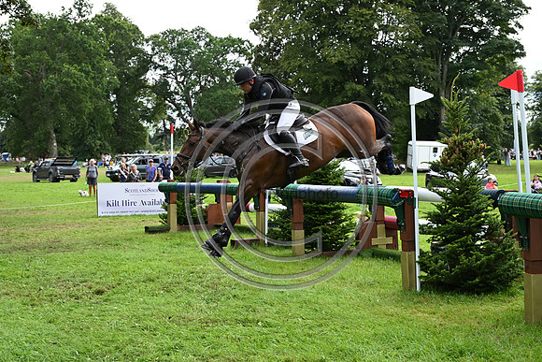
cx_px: 271
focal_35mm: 52
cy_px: 181
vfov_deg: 26.0
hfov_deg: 38.2
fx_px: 783
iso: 1250
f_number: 5.6
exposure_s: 1/1250
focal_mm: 52
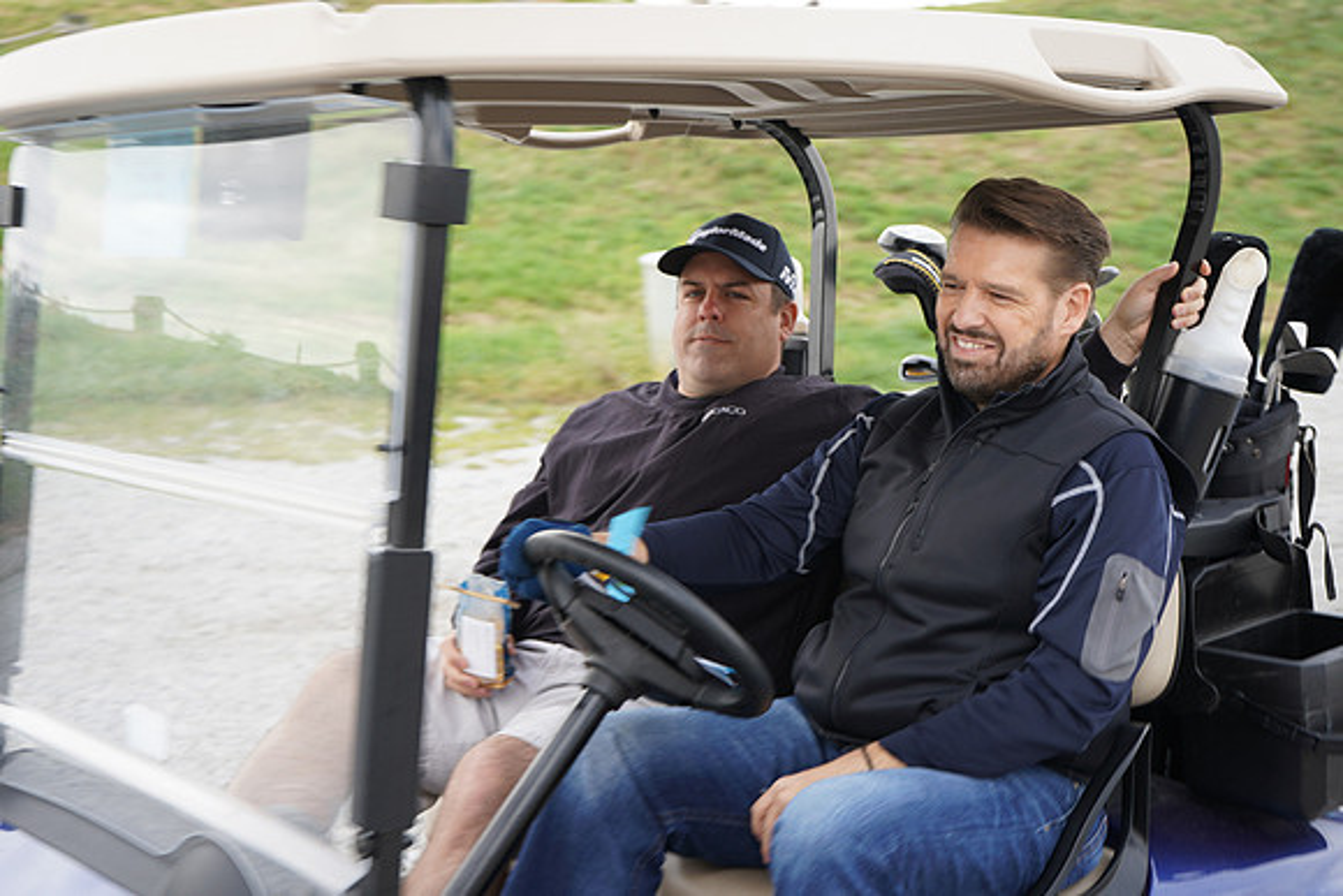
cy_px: 448
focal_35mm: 50
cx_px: 672
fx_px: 1866
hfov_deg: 39.6
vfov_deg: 27.0
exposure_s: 1/80
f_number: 5.6
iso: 160
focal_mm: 50
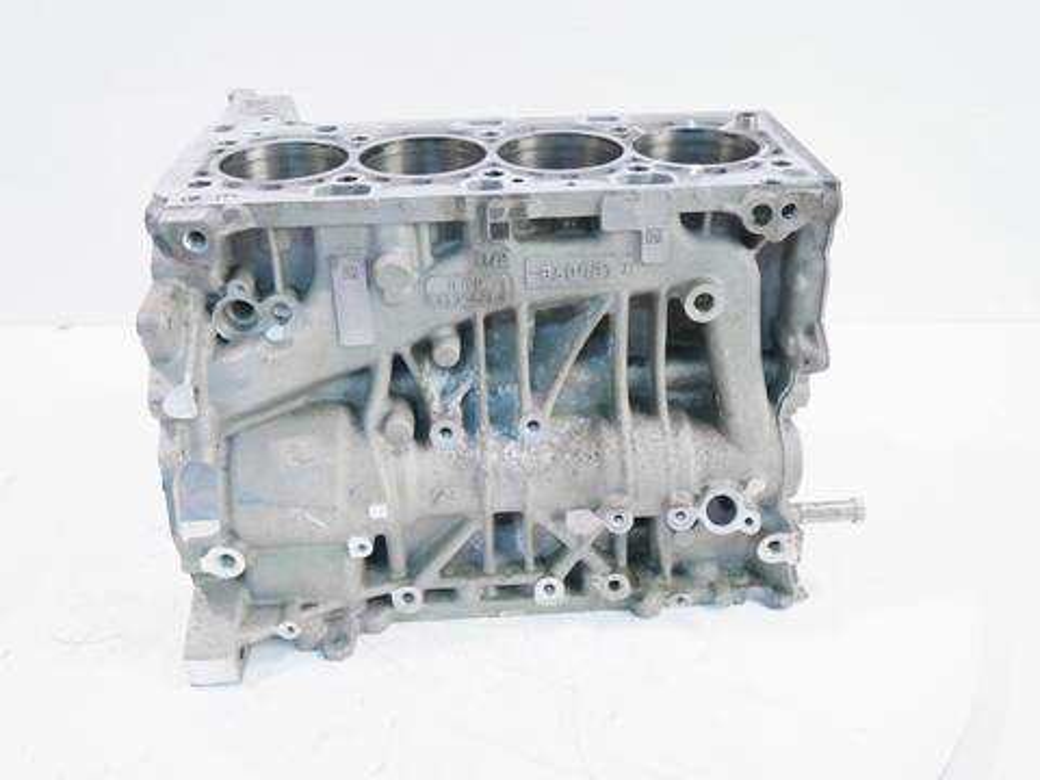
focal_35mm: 32
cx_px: 520
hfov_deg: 56.8
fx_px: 961
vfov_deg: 44.2
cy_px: 390
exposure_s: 1/60
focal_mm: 16
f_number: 4
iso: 500
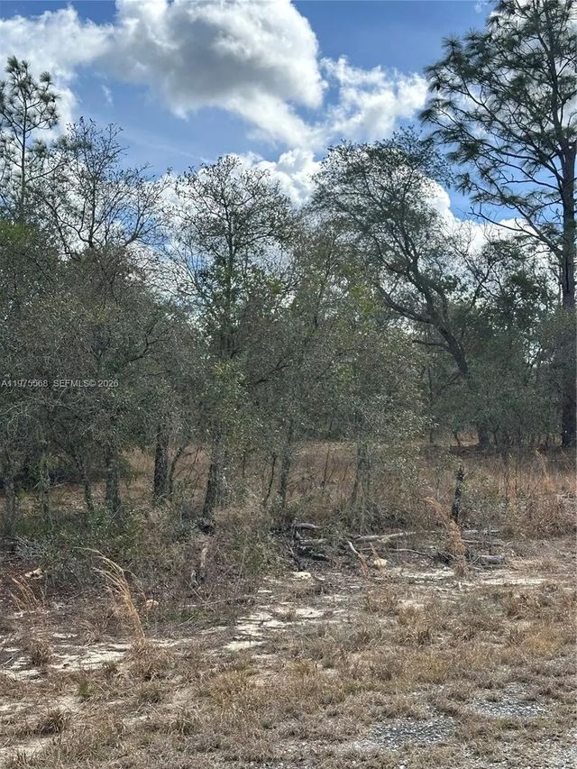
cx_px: 288
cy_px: 384
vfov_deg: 39.7
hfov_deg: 30.3
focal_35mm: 48
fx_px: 1067
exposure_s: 1/2070
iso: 64
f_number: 1.78
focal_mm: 6.86
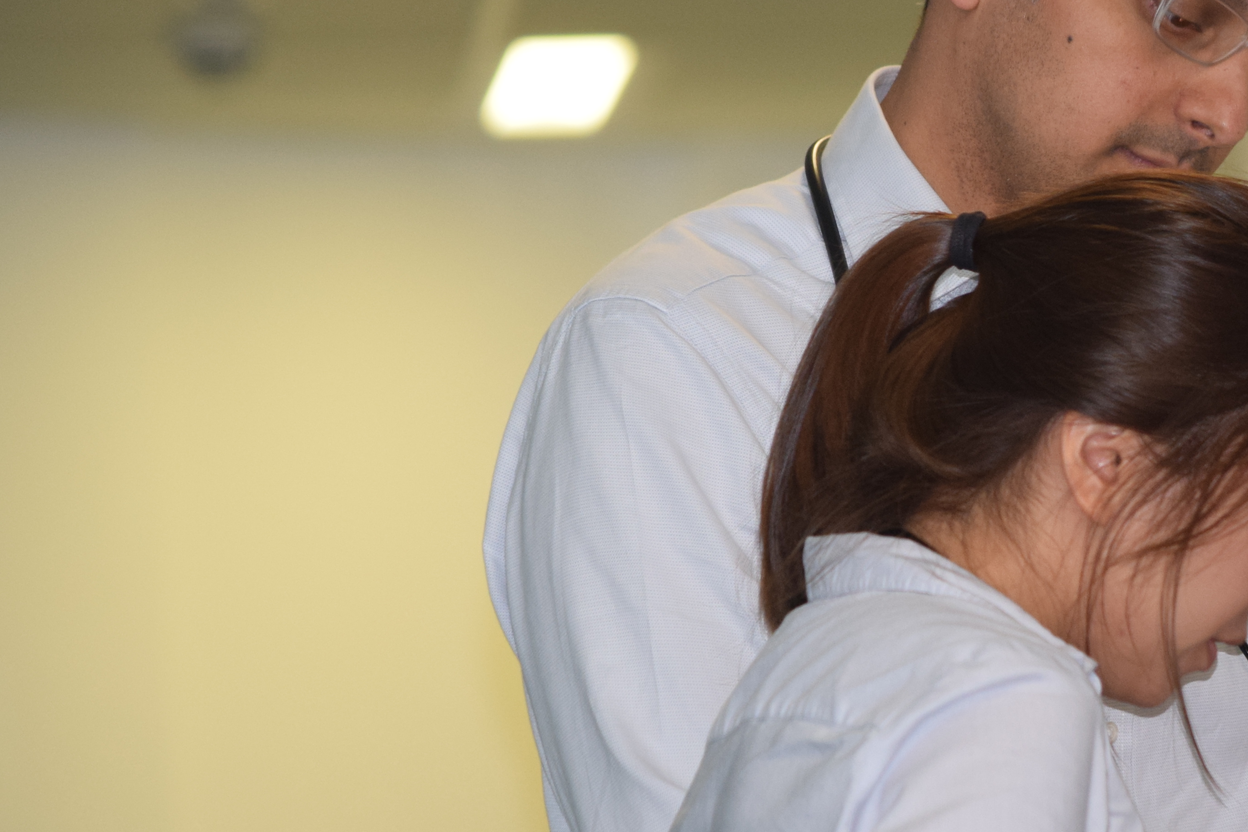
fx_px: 17787
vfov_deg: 2.7
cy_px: 414
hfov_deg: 4.0
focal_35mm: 513
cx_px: 971
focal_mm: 155
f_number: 5.6
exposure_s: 1/125
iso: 800
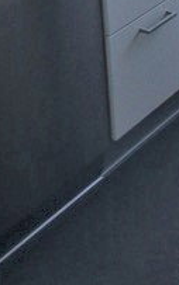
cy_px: -129
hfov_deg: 13.4
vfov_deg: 19.1
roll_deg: +3.9
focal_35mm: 97
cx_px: 144
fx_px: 757
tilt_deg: -17.5
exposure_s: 1/100
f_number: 2.2
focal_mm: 4.15
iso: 50
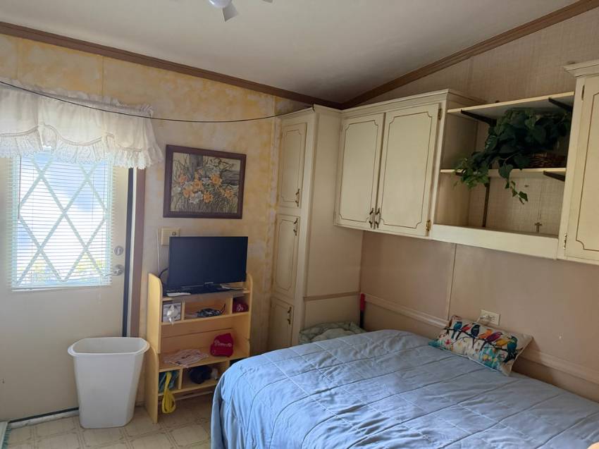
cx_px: 300
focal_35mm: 24
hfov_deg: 71.6
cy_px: 224
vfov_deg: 56.8
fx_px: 415
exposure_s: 1/60
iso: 800
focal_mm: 6.76
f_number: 1.78
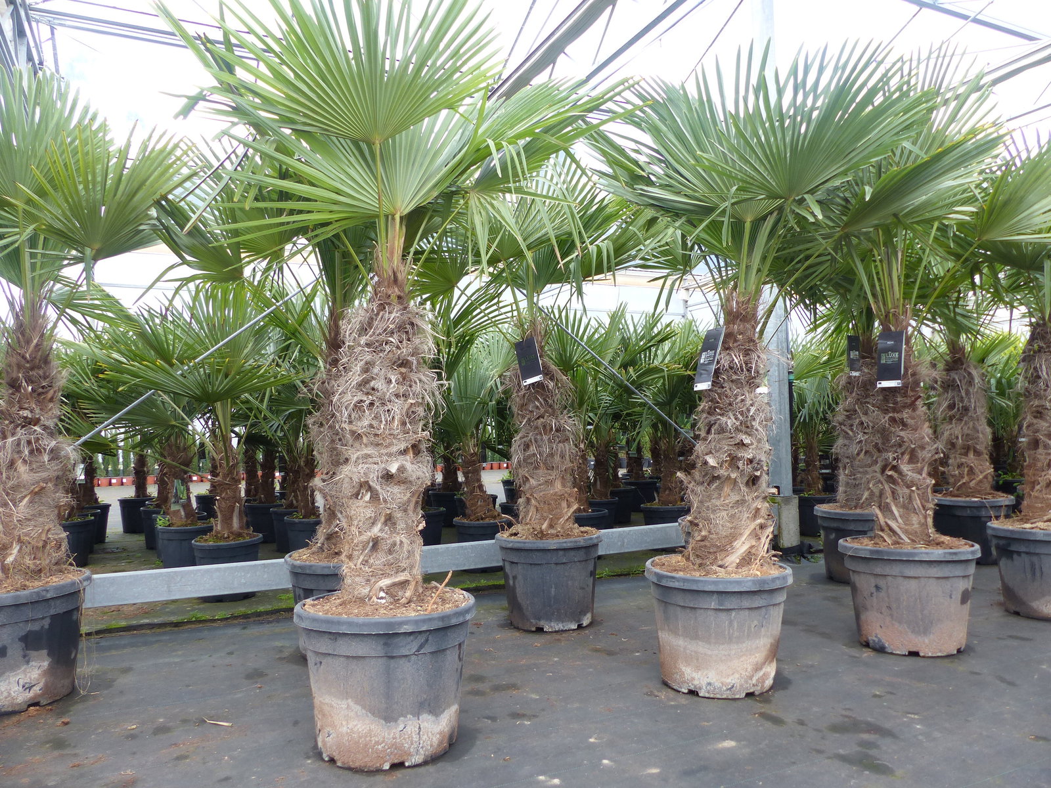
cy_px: 394
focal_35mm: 25
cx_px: 526
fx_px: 759
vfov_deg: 54.9
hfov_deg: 69.4
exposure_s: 1/125
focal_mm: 4.5
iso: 100
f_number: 2.8
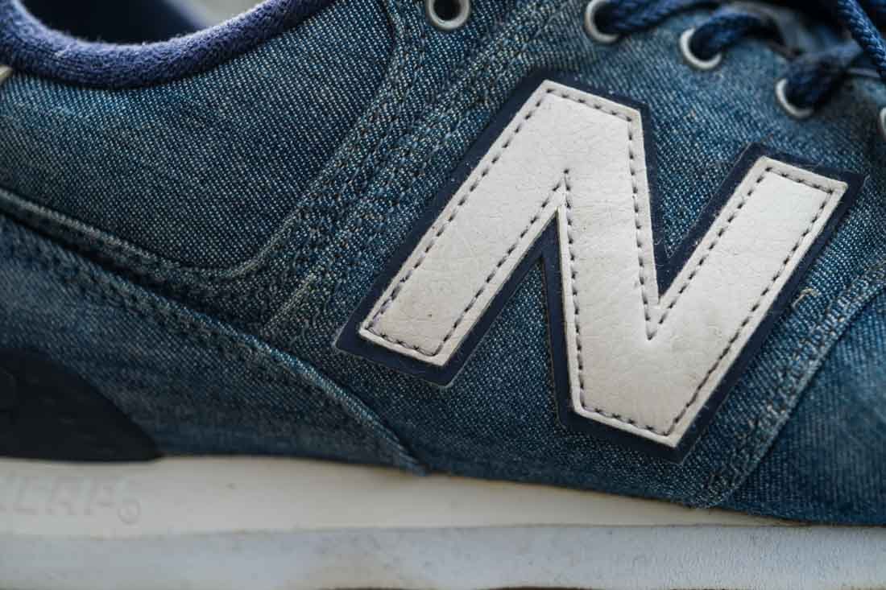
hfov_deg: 33.4
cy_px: 295
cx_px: 443
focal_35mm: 60
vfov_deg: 22.6
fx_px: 1476
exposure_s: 1/125
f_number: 5
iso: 400
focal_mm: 60
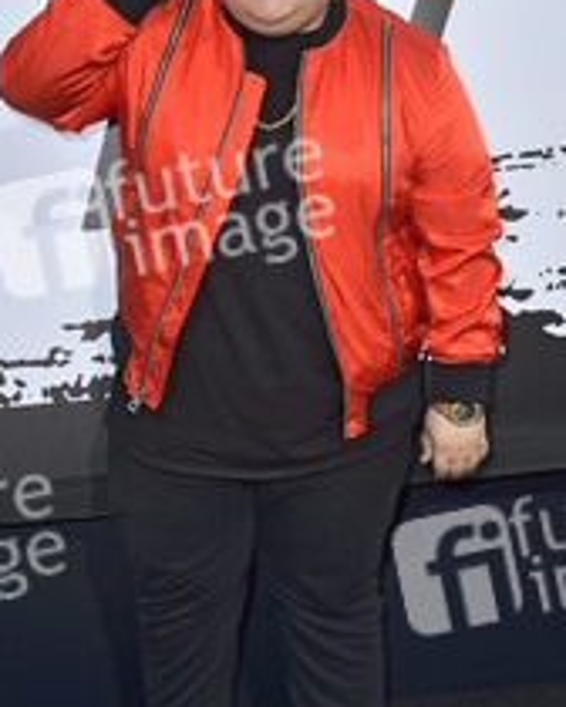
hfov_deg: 22.5
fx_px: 1424
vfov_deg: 27.9
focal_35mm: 68
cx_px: 261
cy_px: 387
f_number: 6.3
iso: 250
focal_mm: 38
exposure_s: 1/250
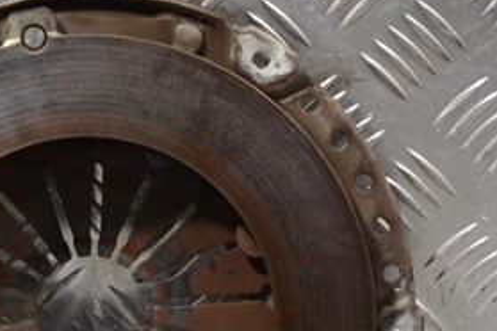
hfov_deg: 12.9
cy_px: 283
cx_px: 71
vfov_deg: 8.7
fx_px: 2181
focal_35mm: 158
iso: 250
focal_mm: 46
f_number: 5.3
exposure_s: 1/30
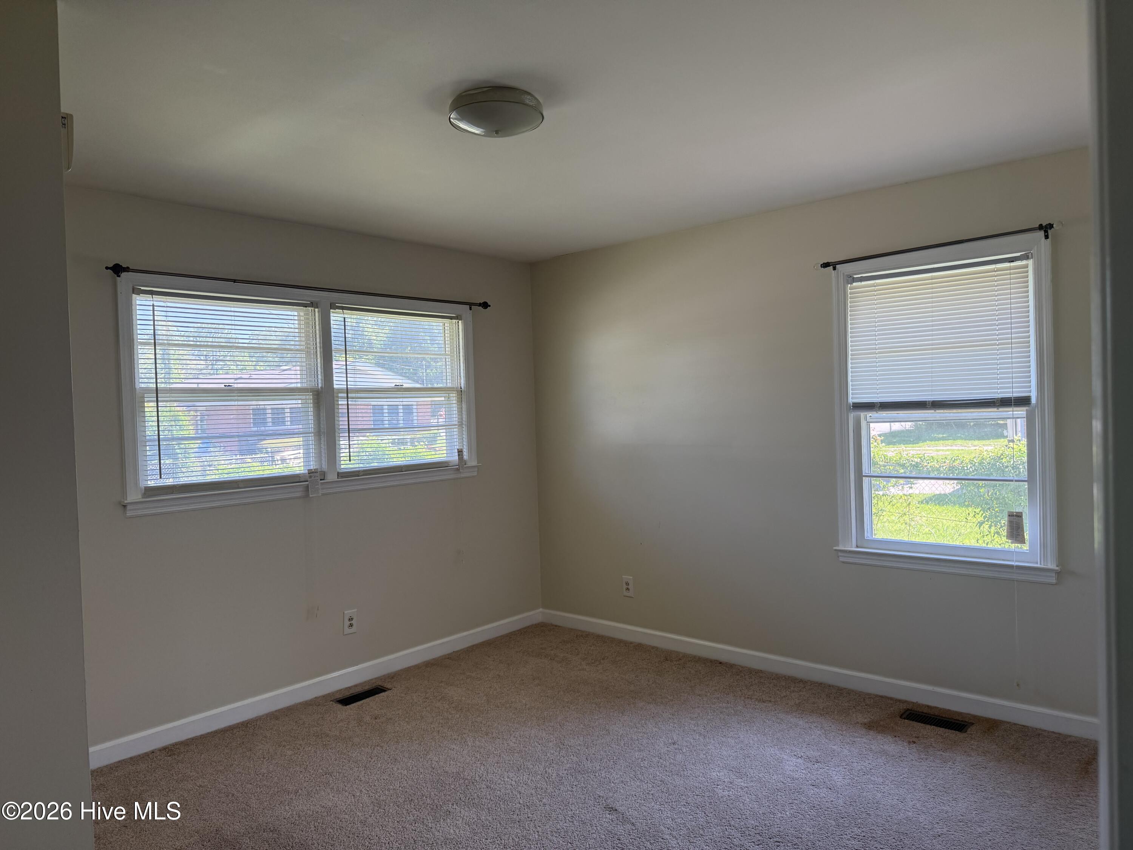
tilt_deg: -0.7
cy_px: 425
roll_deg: +2.0
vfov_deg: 56.8
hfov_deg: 71.6
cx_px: 566
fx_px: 786
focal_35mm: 24
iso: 125
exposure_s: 1/243
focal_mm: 6.76
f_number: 1.78
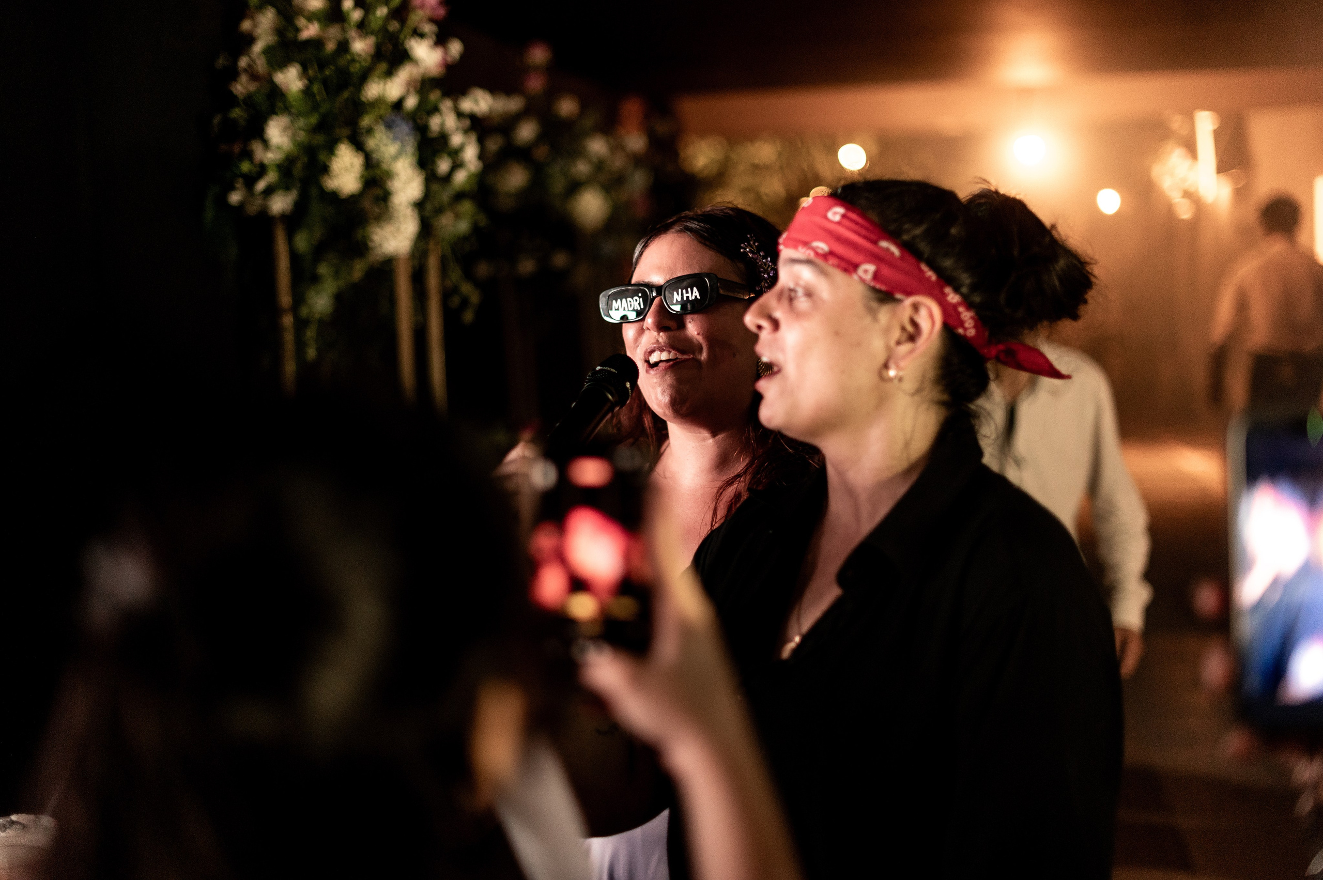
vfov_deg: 27.0
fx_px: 1836
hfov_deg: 39.6
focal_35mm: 50
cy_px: 440
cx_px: 662
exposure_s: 1/250
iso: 3200
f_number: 1.4
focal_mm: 50
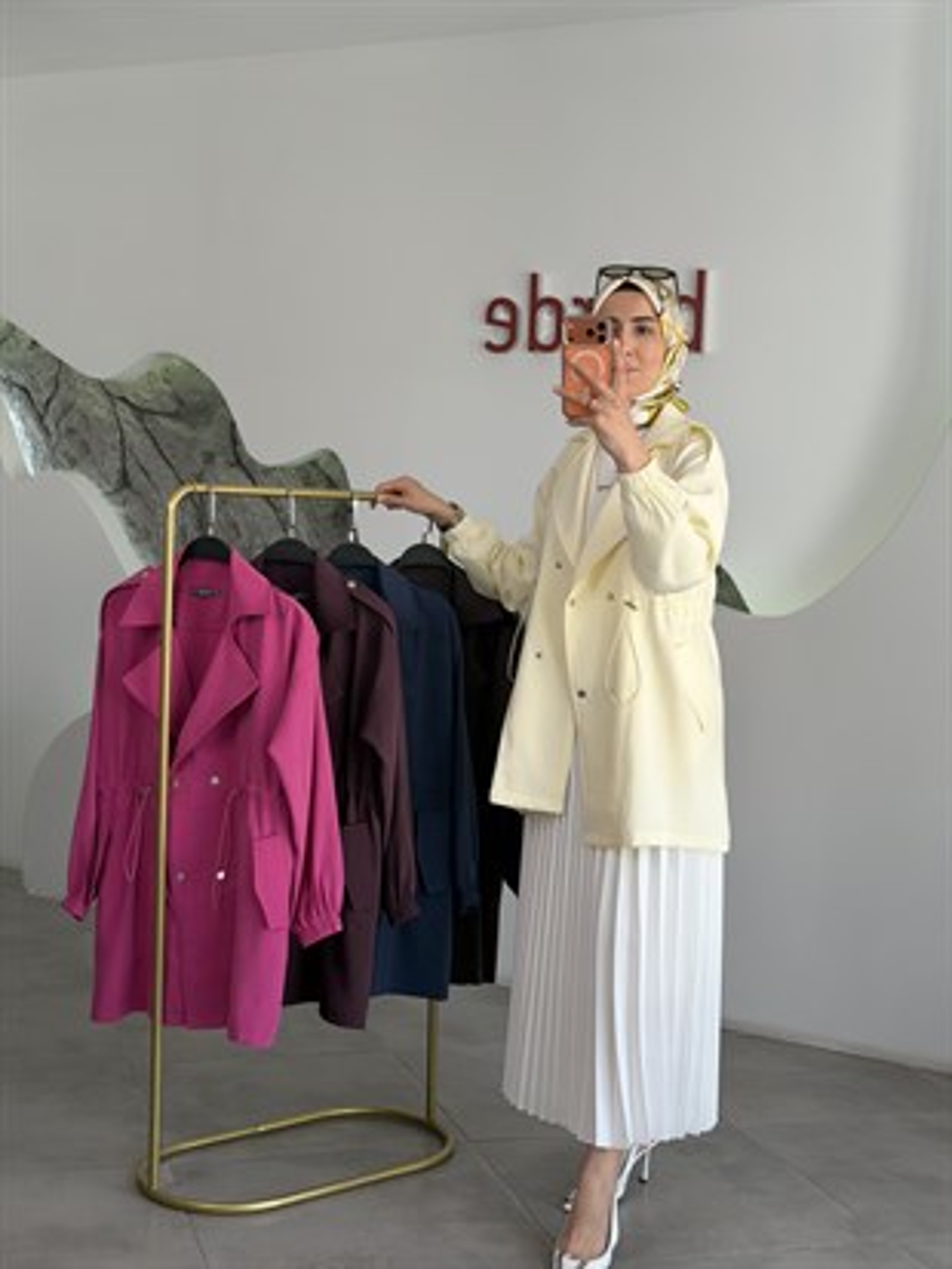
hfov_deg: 30.3
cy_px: 634
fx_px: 1759
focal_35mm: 48
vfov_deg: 39.6
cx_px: 476
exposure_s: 1/364
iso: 64
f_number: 1.78
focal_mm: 6.76
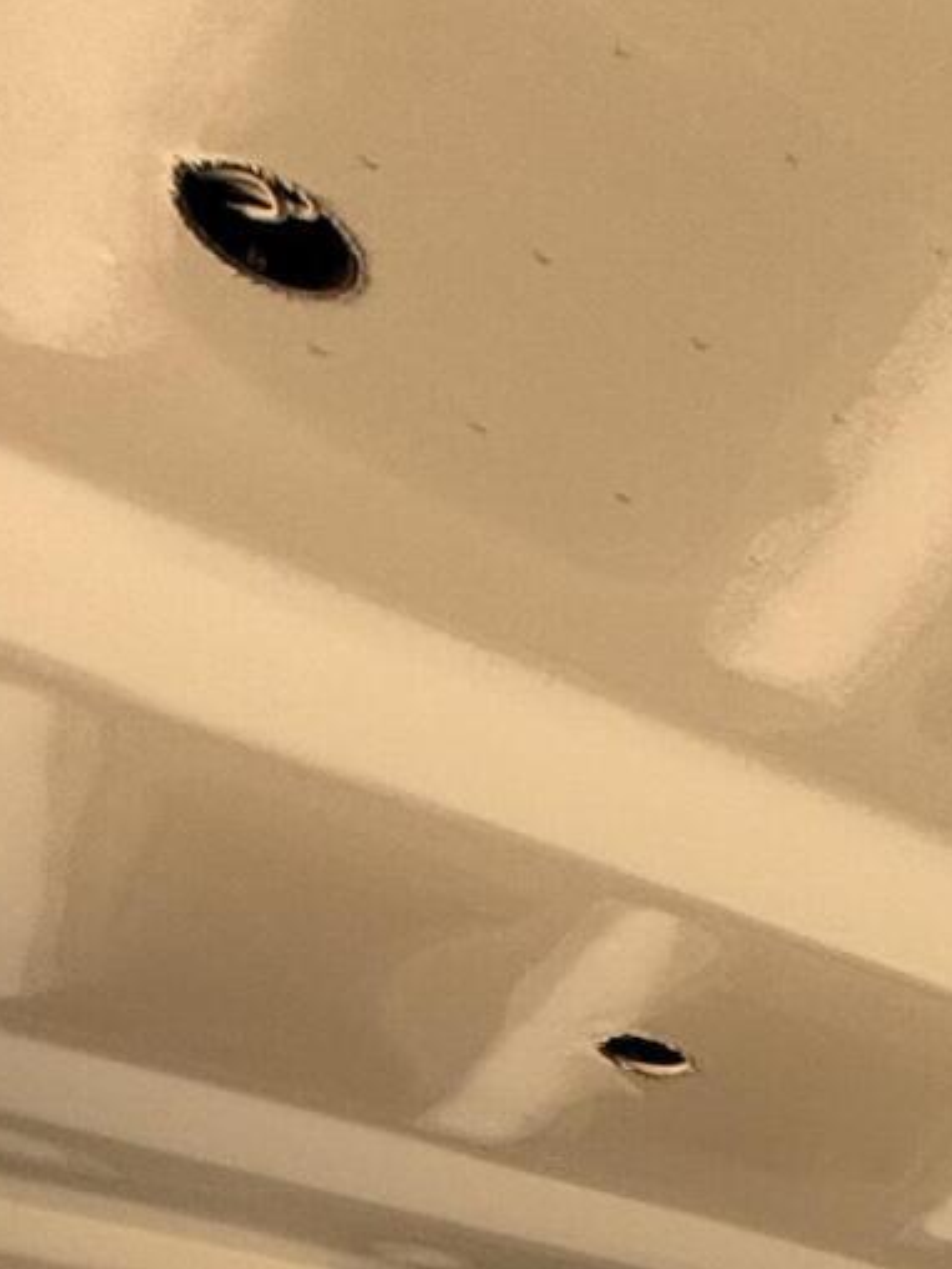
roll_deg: +0.5
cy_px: 2129
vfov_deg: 23.5
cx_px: 1757
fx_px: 2016
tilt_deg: -0.8
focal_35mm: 55
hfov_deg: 19.3
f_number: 2.2
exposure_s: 1/99
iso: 80
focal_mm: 2.22
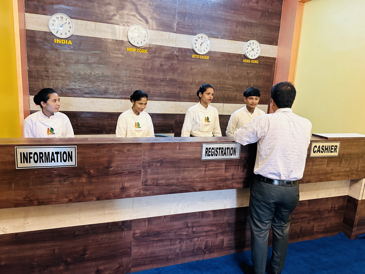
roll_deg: -4.2
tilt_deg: -12.0
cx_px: 182
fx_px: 253
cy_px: 137
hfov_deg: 71.6
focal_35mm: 24
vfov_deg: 56.8
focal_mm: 6.86
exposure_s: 1/50
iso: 500
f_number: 1.78
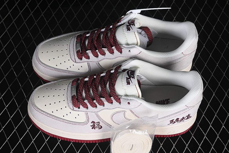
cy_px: 76
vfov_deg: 18.2
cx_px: 114
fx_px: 477
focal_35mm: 75
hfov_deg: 27.0
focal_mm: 50
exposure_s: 1/80
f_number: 7.1
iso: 160
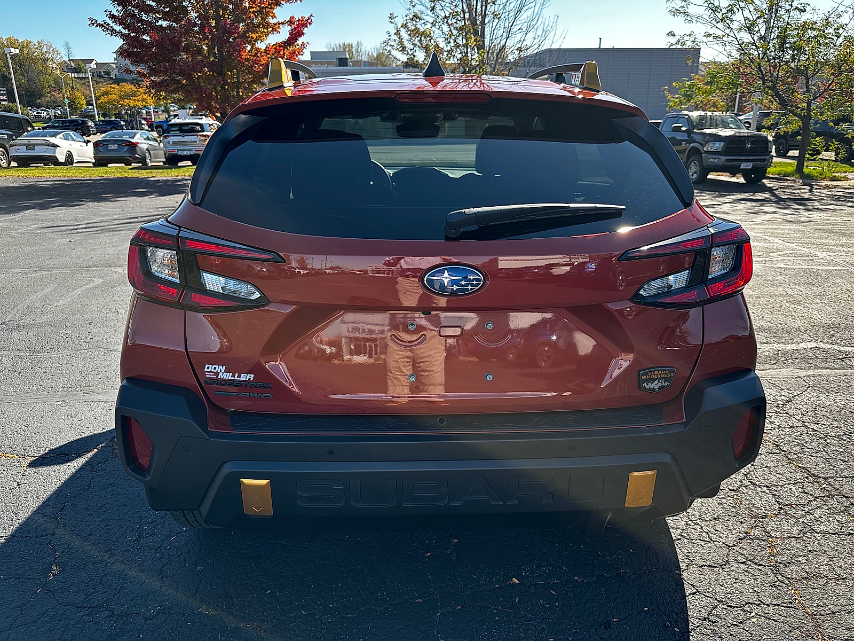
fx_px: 592
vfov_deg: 56.8
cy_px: 320
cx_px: 427
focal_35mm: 24
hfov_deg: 71.6
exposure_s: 1/879
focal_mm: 6.86
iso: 80
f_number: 1.78
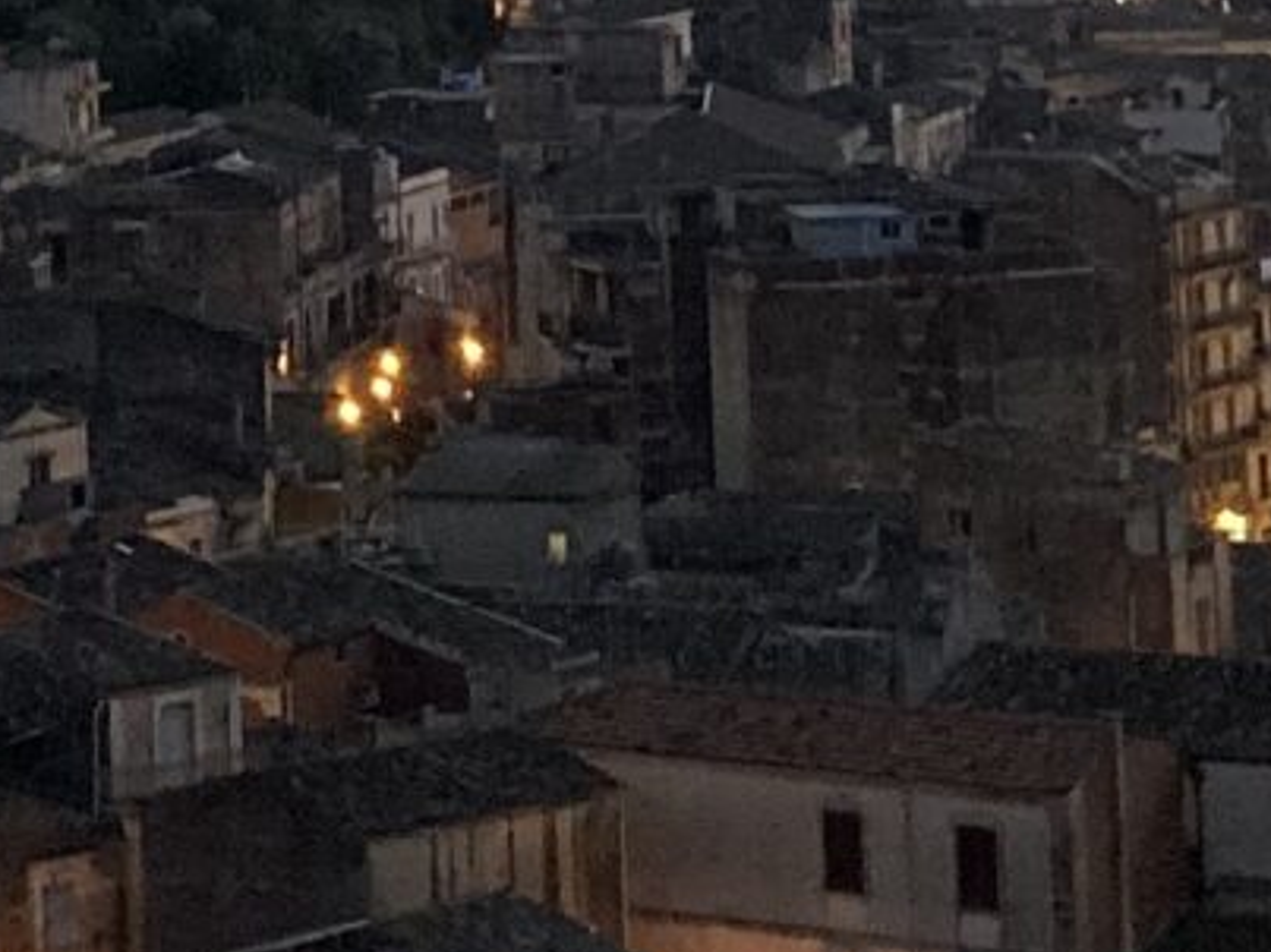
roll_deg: +0.8
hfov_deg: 11.0
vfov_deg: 7.7
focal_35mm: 178
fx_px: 6534
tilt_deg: +9.6
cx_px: 9
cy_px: -1422
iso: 250
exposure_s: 1/60
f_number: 1.8
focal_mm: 3.99
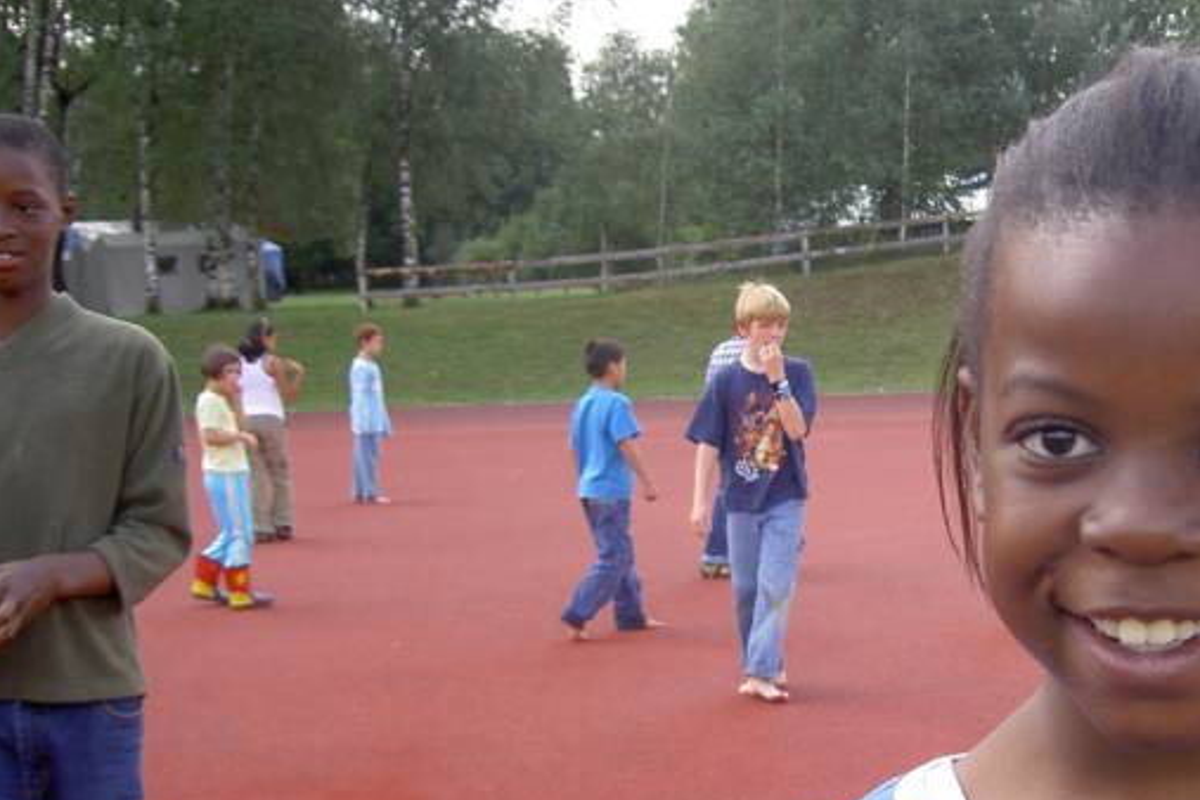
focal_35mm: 64
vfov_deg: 21.1
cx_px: 902
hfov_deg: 30.9
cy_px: 554
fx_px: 2133
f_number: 2.8
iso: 100
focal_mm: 8
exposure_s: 1/250
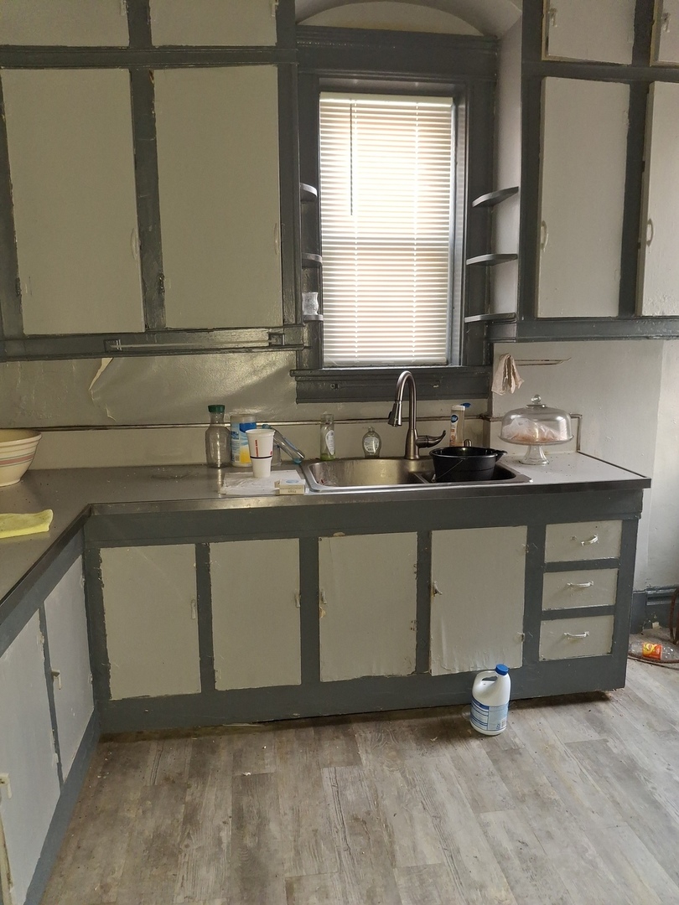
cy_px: 452
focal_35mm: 25
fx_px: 654
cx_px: 340
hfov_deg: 54.9
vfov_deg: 69.4
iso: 25
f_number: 1.8
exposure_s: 1/24
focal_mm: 4.69
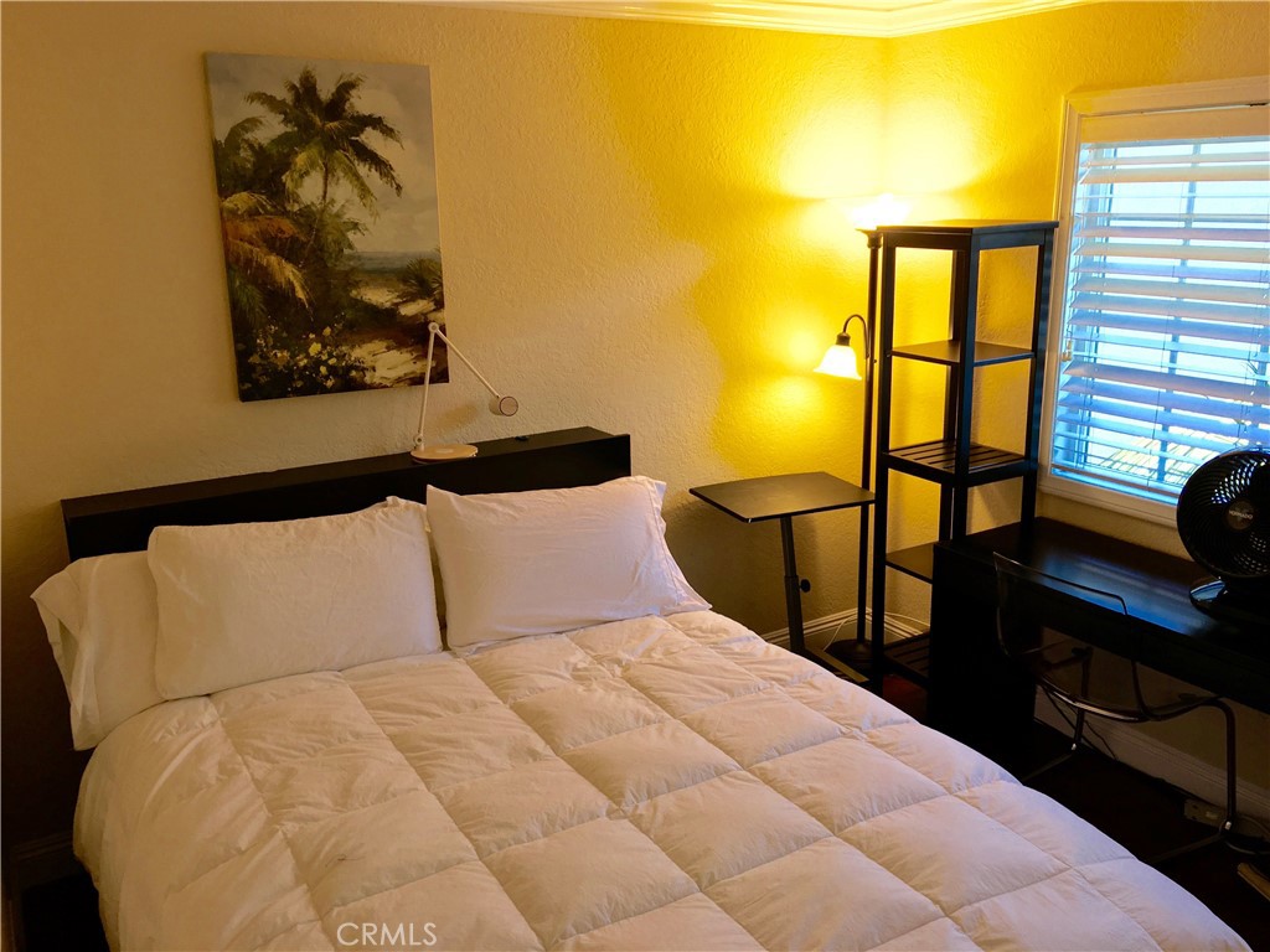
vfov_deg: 48.2
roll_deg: +1.0
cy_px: 476
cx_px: 635
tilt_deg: -15.1
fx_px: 1064
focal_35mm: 29
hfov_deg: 61.7
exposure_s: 1/40
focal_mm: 4.15
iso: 32
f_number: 2.2
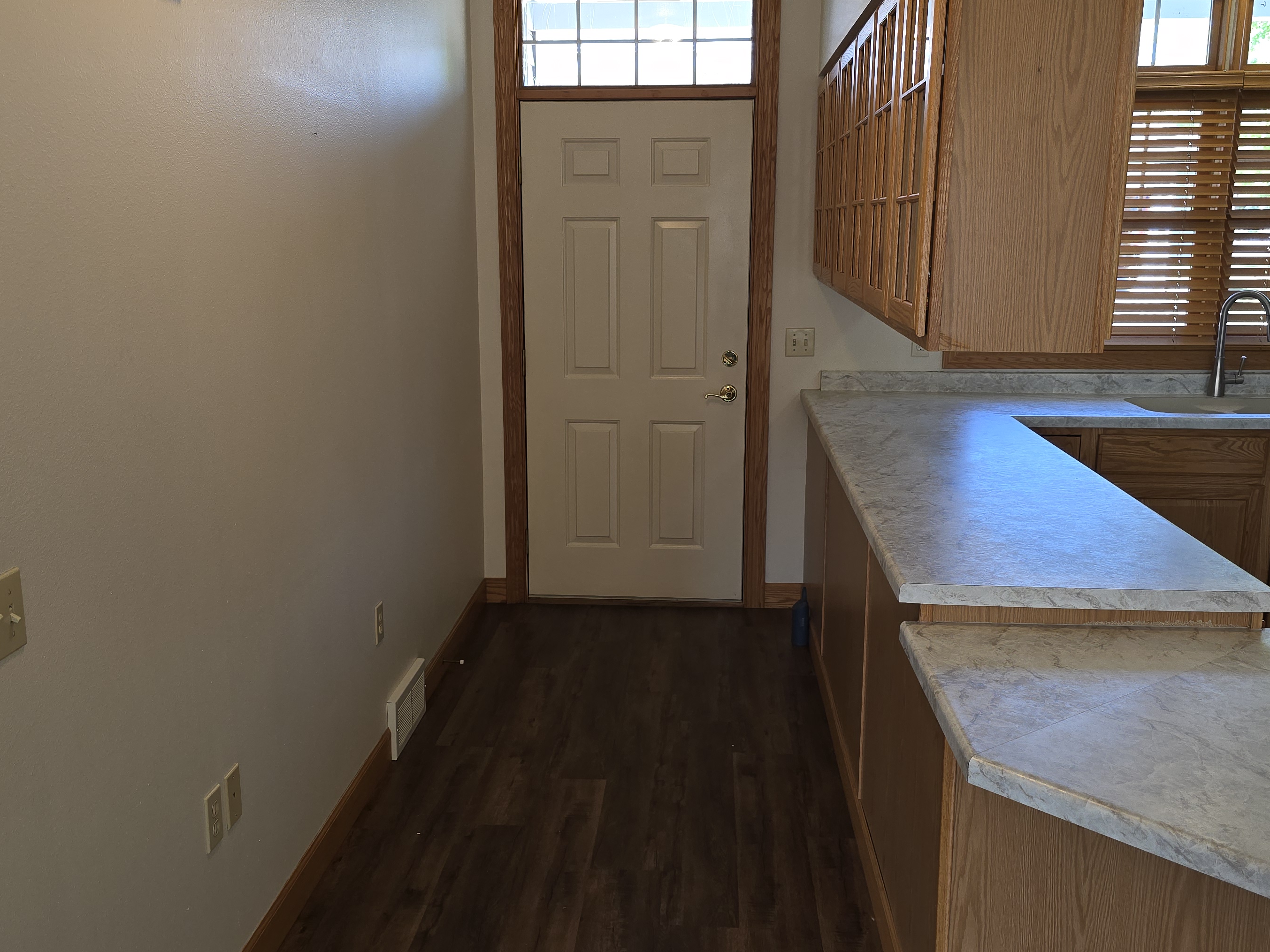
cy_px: 468
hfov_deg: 54.0
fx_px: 1247
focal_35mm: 34
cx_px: 628
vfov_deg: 41.8
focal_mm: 6.3
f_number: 1.7
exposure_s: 1/60
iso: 50
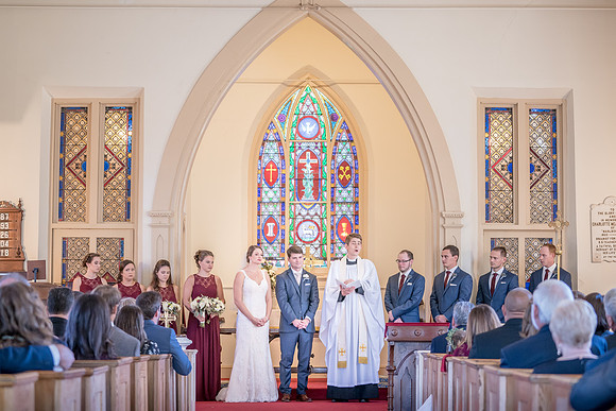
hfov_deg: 25.4
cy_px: 190
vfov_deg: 17.1
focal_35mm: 80
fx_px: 1367
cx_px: 293
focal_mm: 70
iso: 2000
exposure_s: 1/100
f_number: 2.8
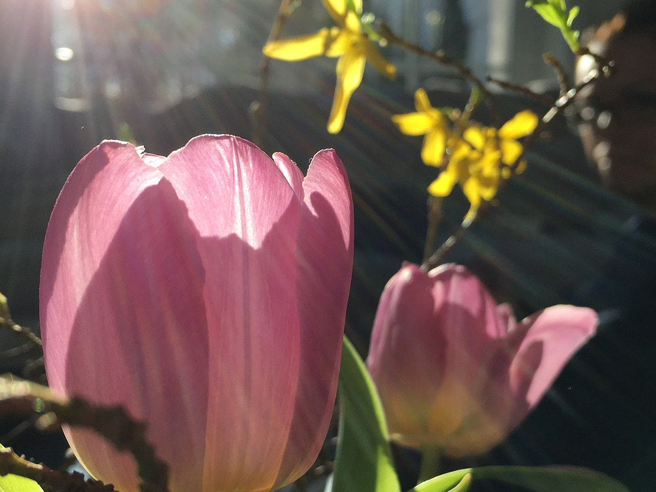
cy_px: 299
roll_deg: +0.4
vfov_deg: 34.2
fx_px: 796
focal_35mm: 42
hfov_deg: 44.8
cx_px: 350
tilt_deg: -9.7
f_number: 2.2
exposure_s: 1/469
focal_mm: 4.15
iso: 25
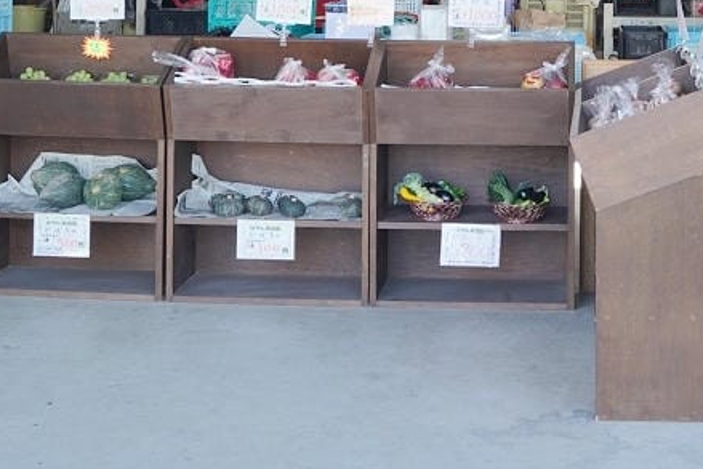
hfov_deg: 24.5
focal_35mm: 82
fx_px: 1602
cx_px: 533
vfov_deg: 15.7
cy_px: -165
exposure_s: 1/60
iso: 200
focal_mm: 30
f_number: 4
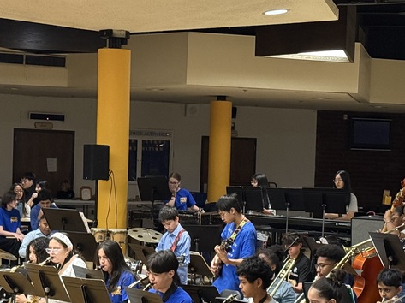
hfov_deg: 18.9
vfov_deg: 14.2
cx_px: 213
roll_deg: -1.4
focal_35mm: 104
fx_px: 1216
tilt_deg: -0.8
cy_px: 230
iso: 500
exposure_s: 1/40
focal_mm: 6.76
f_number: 1.78
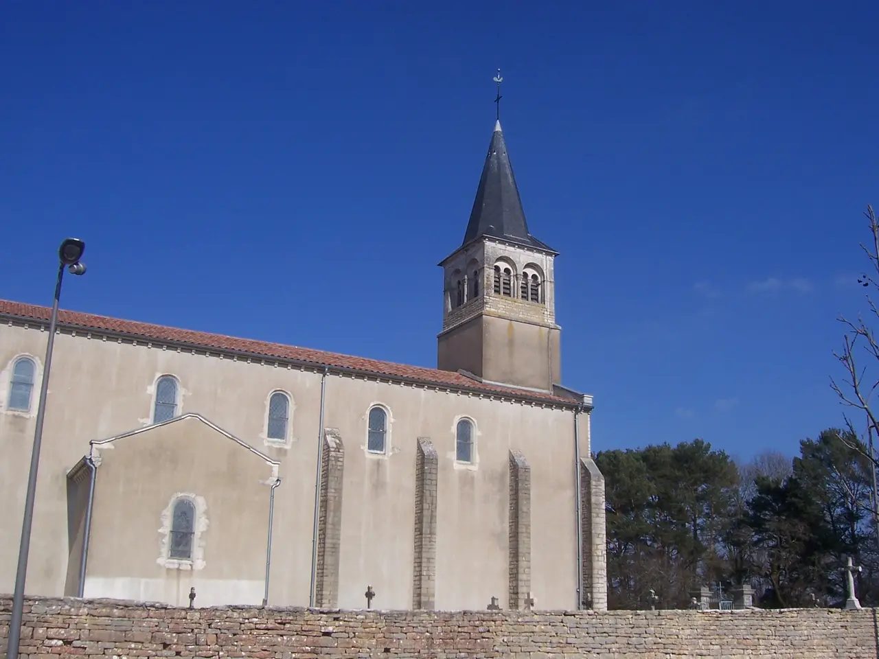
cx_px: 440
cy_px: 330
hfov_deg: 51.4
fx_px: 914
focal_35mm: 36
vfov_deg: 39.7
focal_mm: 6
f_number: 4.8
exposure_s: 1/1000
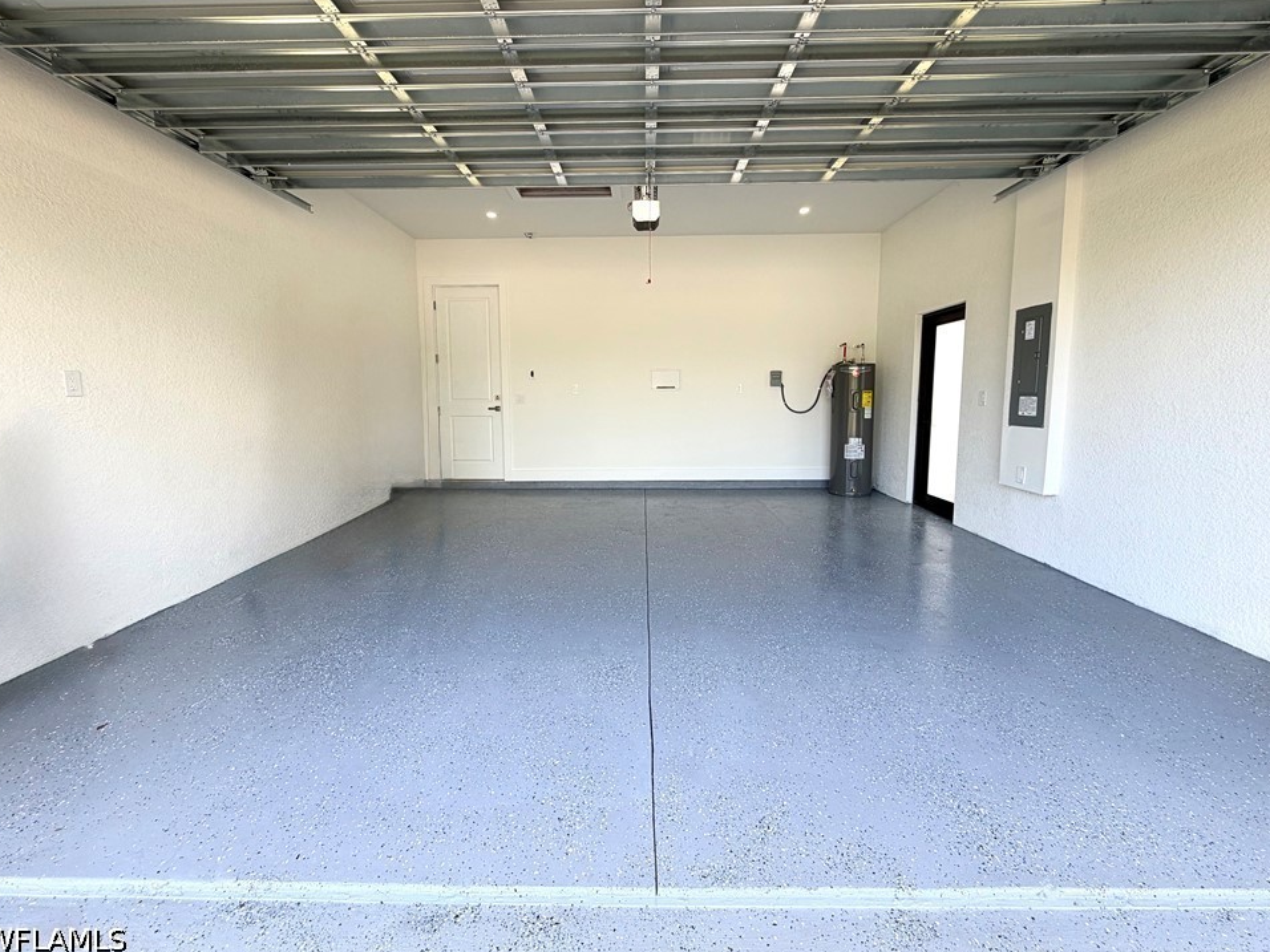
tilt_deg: -6.5
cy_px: 451
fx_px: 550
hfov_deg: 98.2
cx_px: 639
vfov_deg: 81.7
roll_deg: +0.8
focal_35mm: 15
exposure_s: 1/120
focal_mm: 2.22
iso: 32
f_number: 2.2
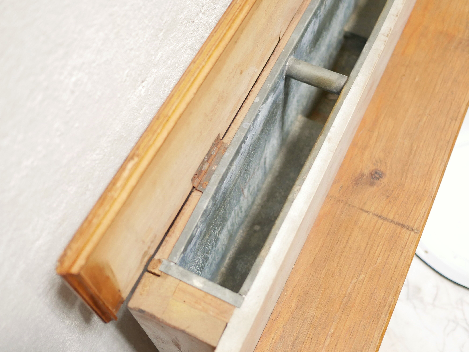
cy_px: 181
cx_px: 256
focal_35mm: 46
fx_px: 623
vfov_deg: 31.5
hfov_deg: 41.2
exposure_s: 1/60
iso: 640
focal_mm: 20
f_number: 1.7
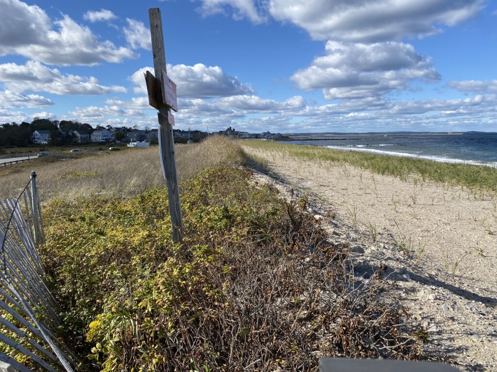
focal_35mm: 26
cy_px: 186
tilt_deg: -7.9
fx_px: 373
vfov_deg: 53.1
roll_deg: +0.1
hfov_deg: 67.3
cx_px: 248
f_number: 1.8
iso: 32
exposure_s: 1/3040
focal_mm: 4.25
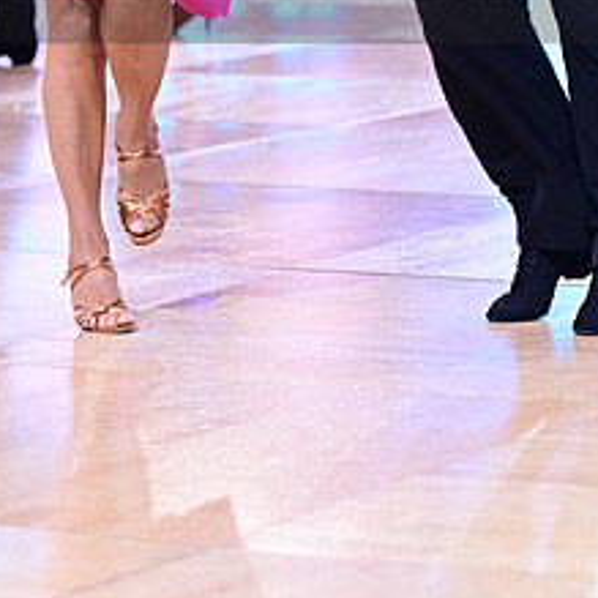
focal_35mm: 236
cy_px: -46
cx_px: 339
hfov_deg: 7.4
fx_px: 4613
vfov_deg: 7.4
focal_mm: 105
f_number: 3.5
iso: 1600
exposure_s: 1/250
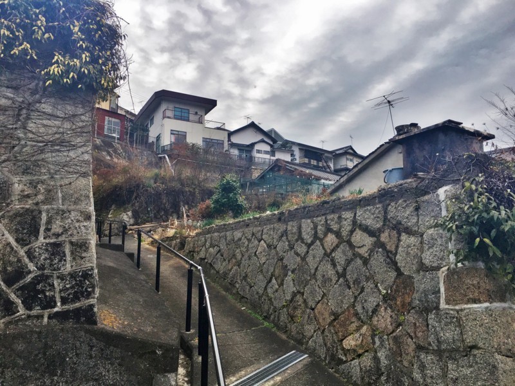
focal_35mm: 29
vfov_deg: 48.2
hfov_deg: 61.7
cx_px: 258
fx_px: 431
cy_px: 193
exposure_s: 1/120
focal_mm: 4.15
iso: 40
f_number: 2.2
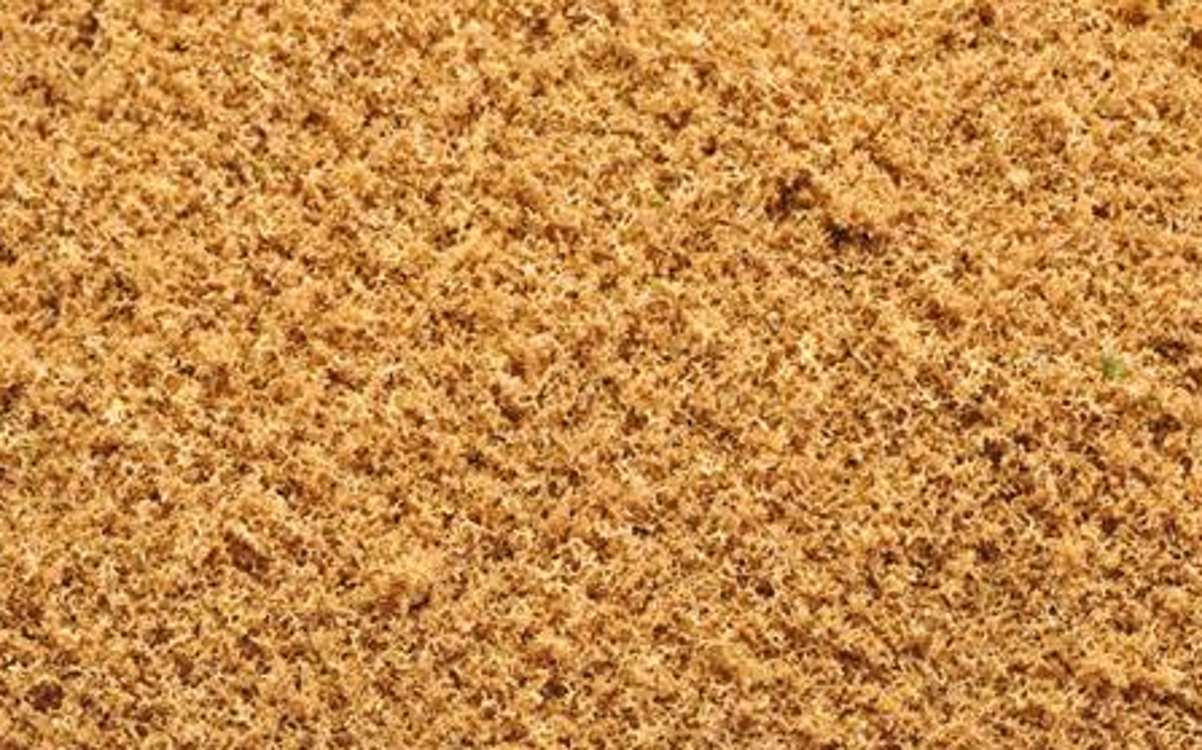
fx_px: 2063
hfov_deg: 32.5
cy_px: 484
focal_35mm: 63
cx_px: 577
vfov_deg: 20.6
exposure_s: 1/250
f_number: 14
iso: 400
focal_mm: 50
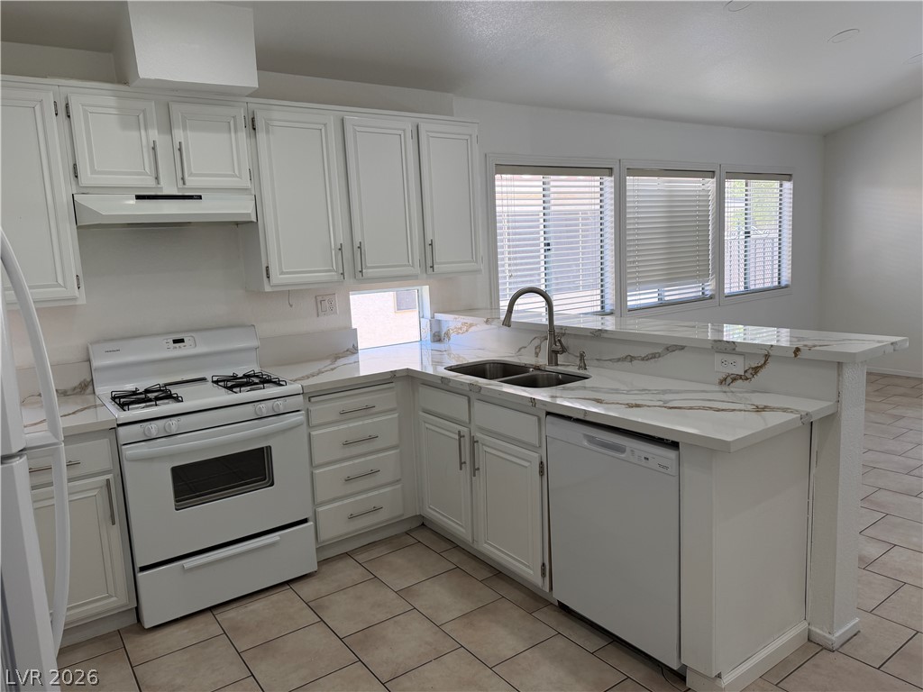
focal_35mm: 24
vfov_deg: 56.8
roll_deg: +2.7
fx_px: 640
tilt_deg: -7.6
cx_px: 462
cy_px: 346
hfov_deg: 71.6
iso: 80
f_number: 1.78
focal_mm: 6.76
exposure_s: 1/172
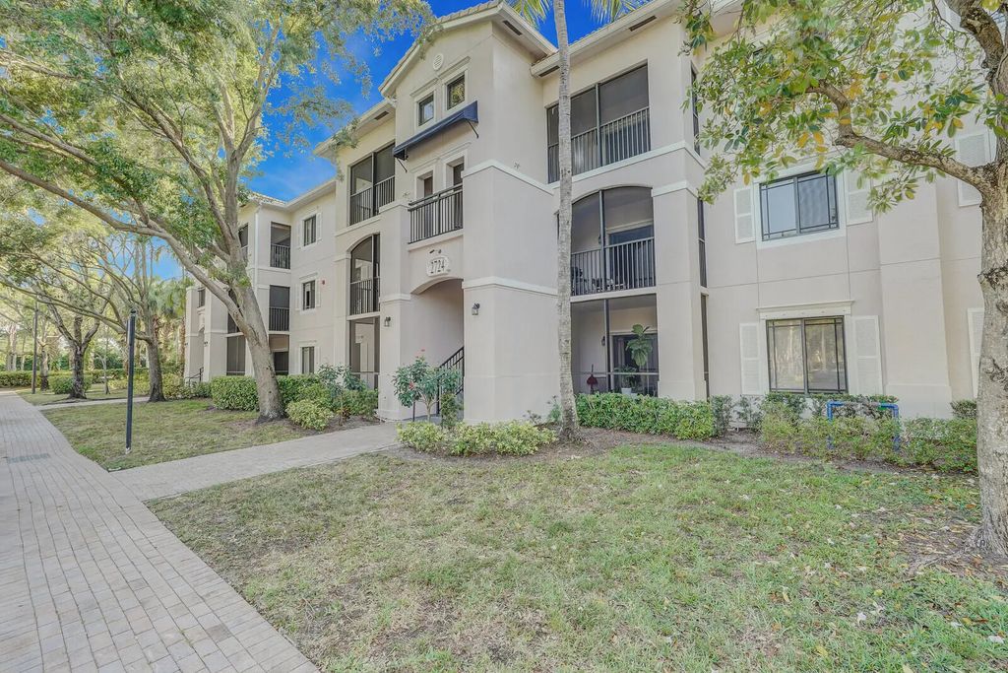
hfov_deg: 96.7
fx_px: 448
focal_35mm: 16
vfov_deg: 73.8
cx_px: 504
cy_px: 336
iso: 320
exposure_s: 1/40
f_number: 11
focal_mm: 16
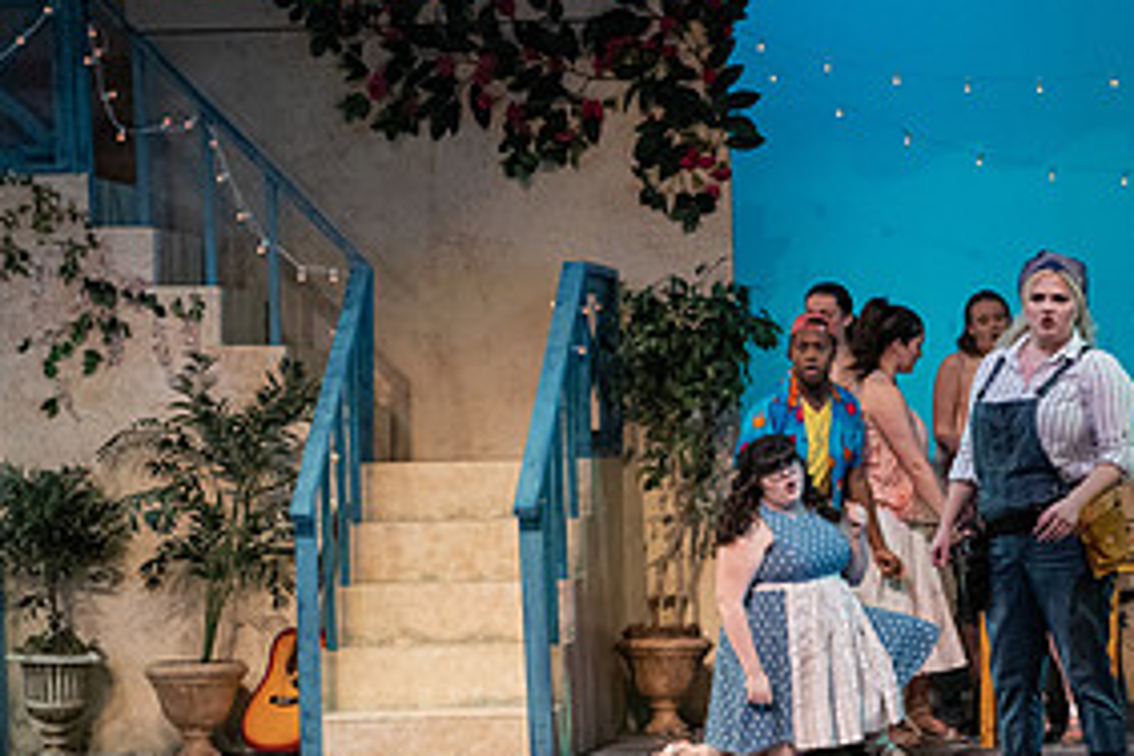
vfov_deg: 9.5
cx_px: 1037
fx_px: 4536
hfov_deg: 14.1
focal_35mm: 144
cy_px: 597
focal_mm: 70
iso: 3200
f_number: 3.5
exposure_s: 1/400
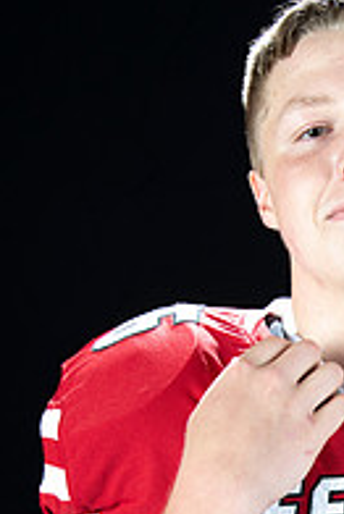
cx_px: 370
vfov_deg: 14.2
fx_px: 2032
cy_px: 519
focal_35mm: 142
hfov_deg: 9.6
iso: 320
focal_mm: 62
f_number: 9
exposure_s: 1/160
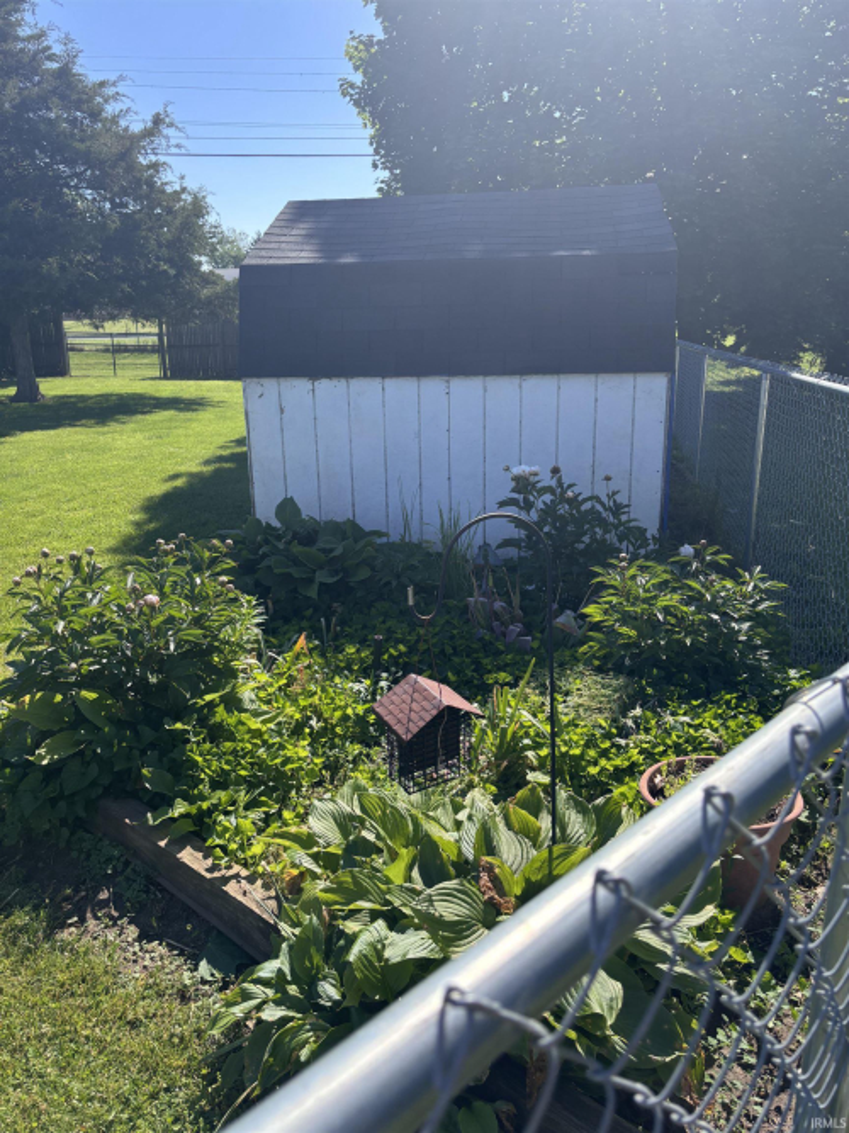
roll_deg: -0.6
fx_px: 851
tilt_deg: -14.9
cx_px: 424
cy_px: 566
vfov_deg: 67.3
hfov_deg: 53.0
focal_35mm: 26
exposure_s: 1/1695
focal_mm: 5.96
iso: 50
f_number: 1.6
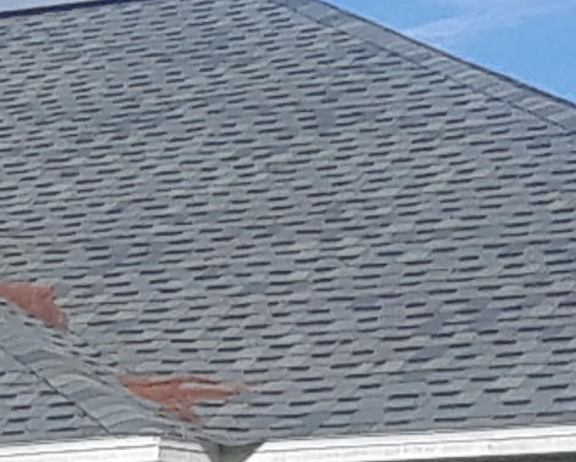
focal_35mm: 159
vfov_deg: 9.6
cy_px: 550
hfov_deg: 11.5
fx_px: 2713
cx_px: -368
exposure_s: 1/1919
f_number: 1.9
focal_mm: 2.47
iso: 40
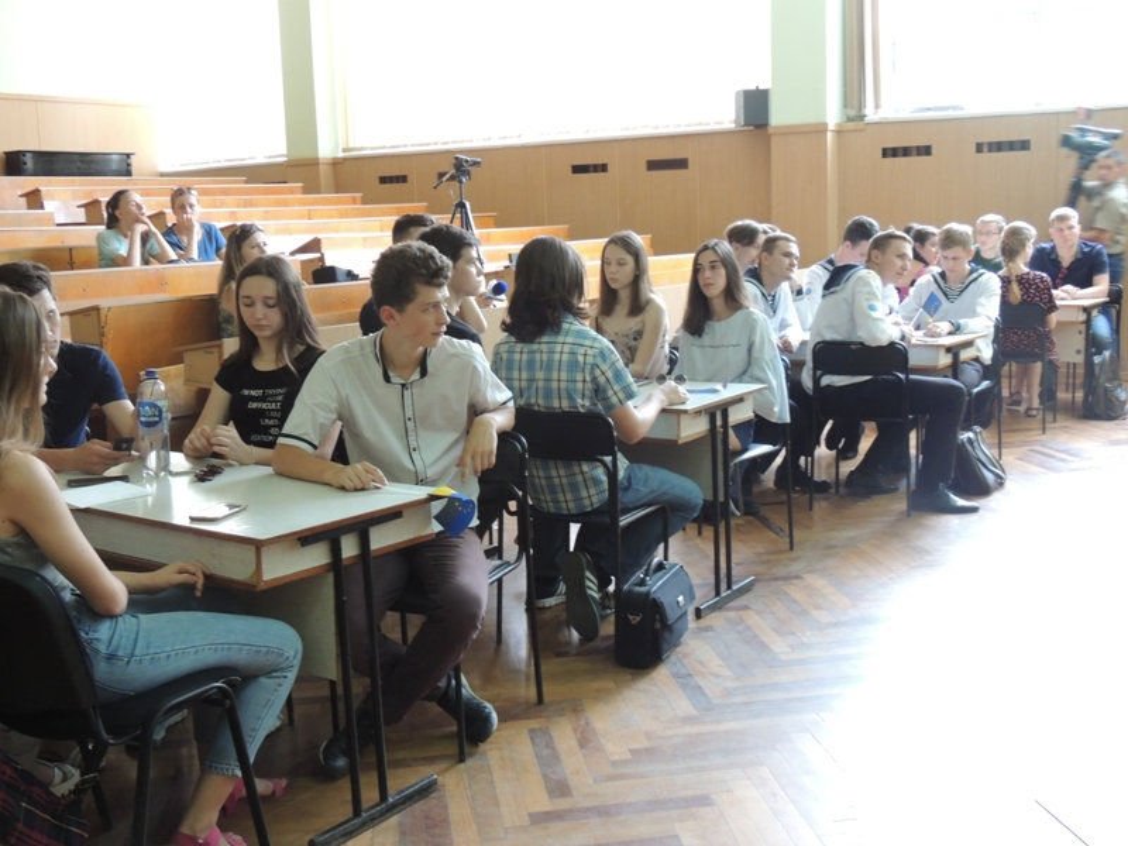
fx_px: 1303
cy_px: 423
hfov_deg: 46.8
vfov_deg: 36.0
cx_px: 564
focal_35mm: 40
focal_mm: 7.1
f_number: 3.3
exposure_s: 1/25
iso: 400
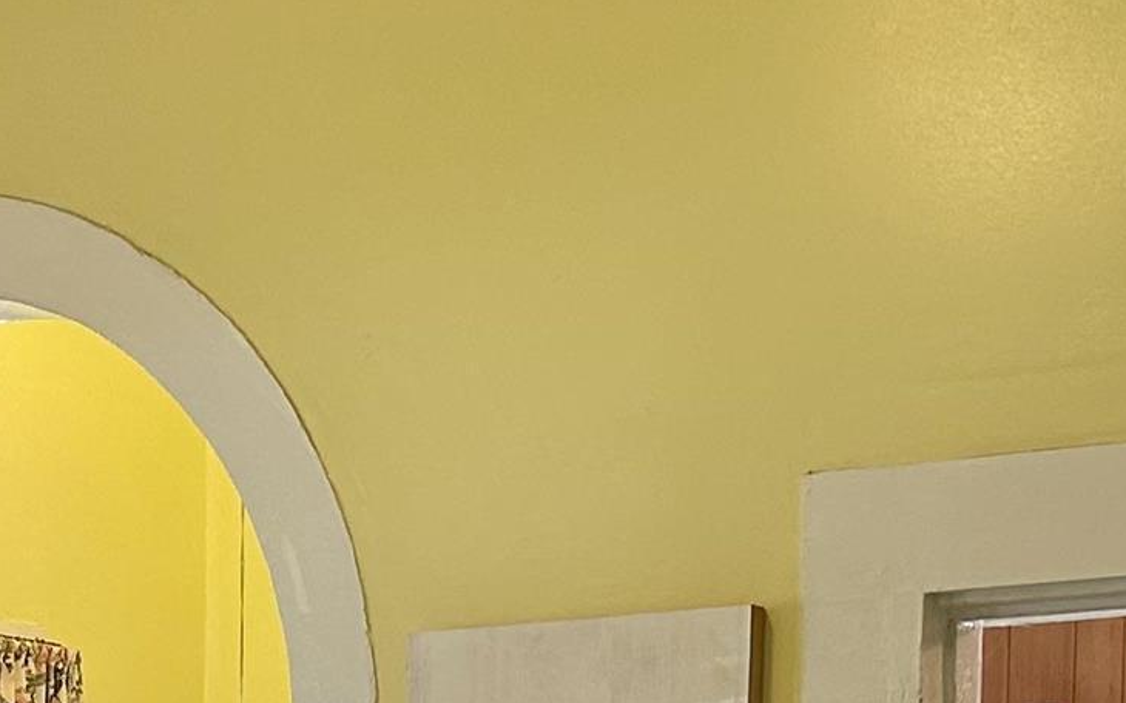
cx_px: 108
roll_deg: +0.7
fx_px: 3559
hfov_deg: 17.7
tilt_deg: -5.8
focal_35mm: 116
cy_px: 1423
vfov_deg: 10.4
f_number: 1.5
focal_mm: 5.7
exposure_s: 1/60
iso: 100
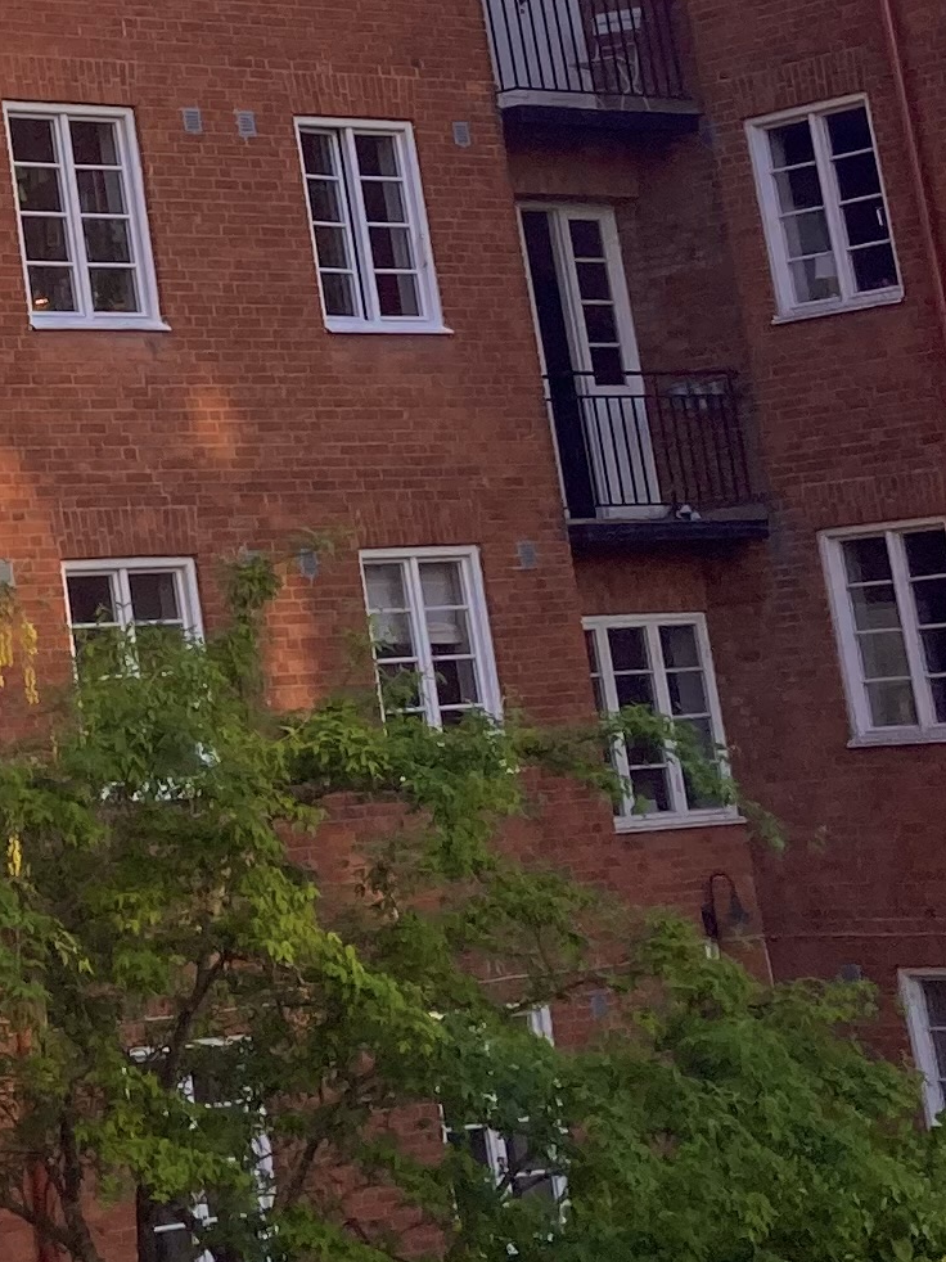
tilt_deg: +19.3
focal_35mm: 115
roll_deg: +5.4
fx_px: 4192
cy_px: -578
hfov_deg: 12.0
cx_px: -697
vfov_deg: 15.8
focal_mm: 3.99
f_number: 1.8
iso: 20
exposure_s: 1/694
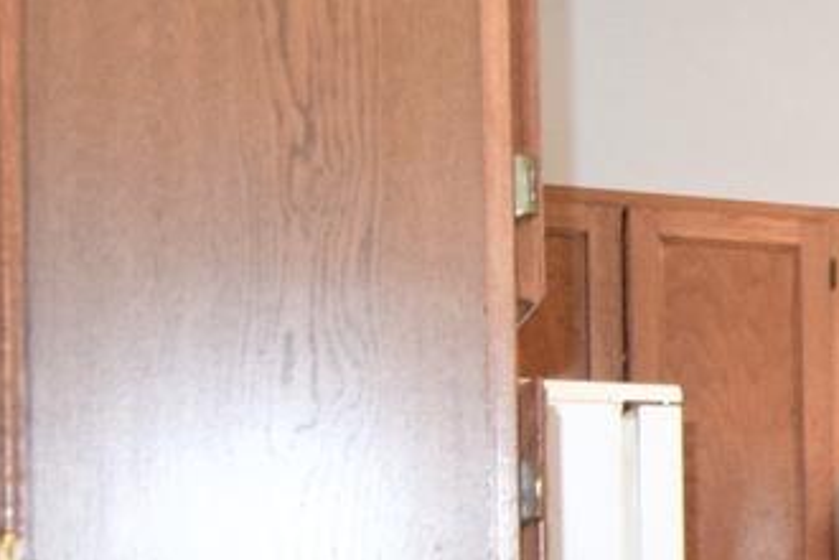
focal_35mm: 93
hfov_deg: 15.1
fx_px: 2167
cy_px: 554
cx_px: 1907
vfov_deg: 14.5
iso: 800
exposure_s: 1/100
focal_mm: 10
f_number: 5
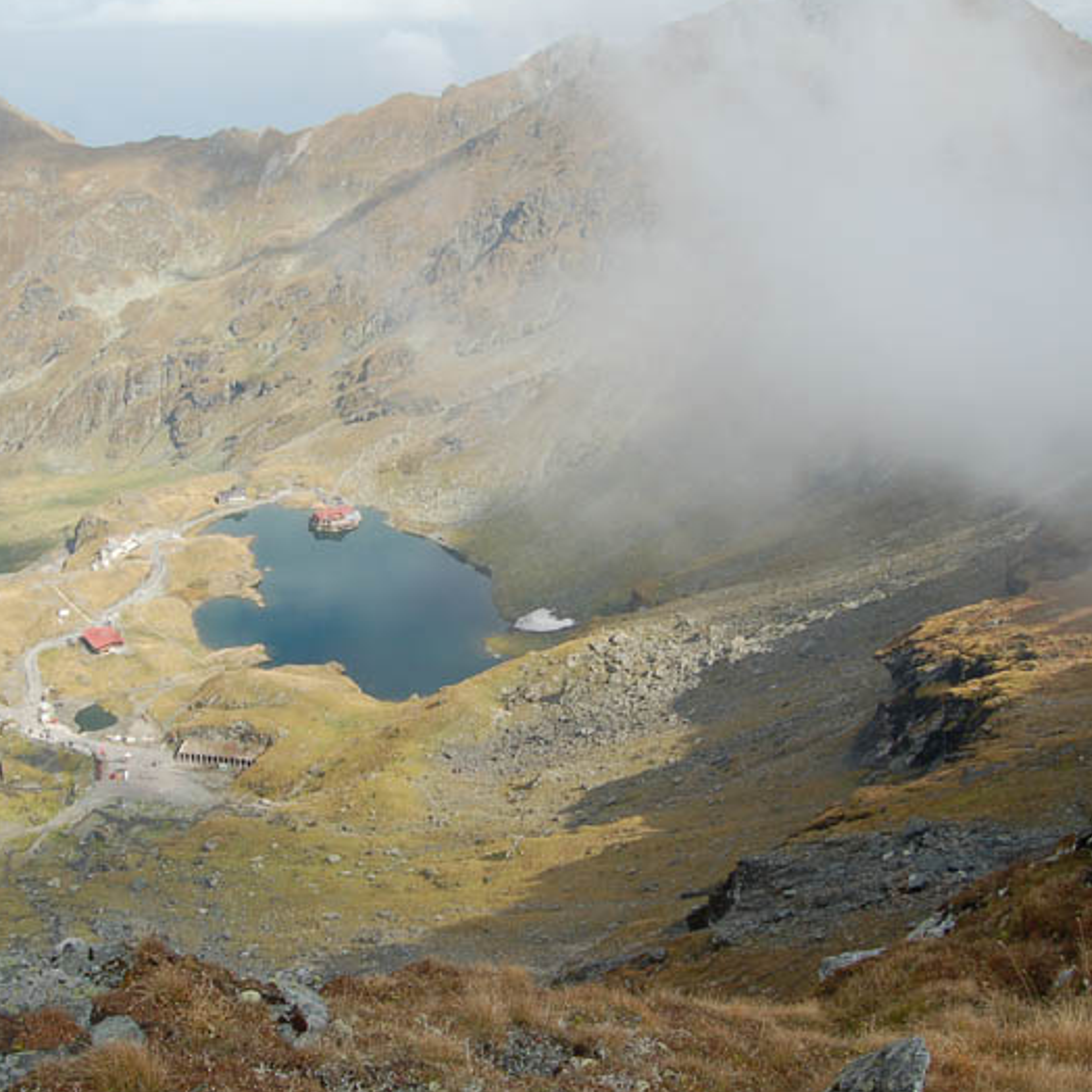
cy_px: 542
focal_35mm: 35
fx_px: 1249
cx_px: 408
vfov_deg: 47.2
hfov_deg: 46.8
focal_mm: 18
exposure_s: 1/250
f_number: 10
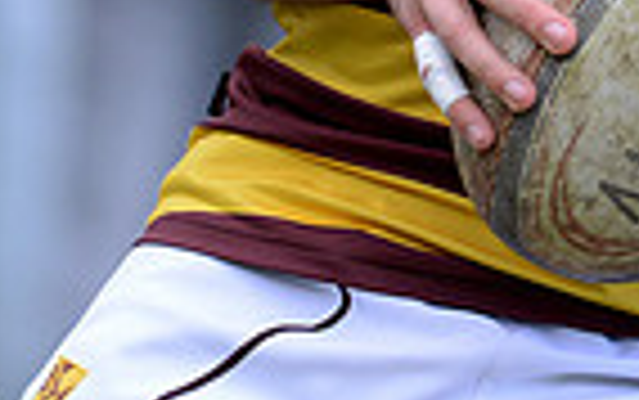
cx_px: 756
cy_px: -407
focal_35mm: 1752
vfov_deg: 0.8
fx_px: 30535
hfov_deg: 1.2
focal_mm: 420
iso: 560
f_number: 4
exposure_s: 1/800
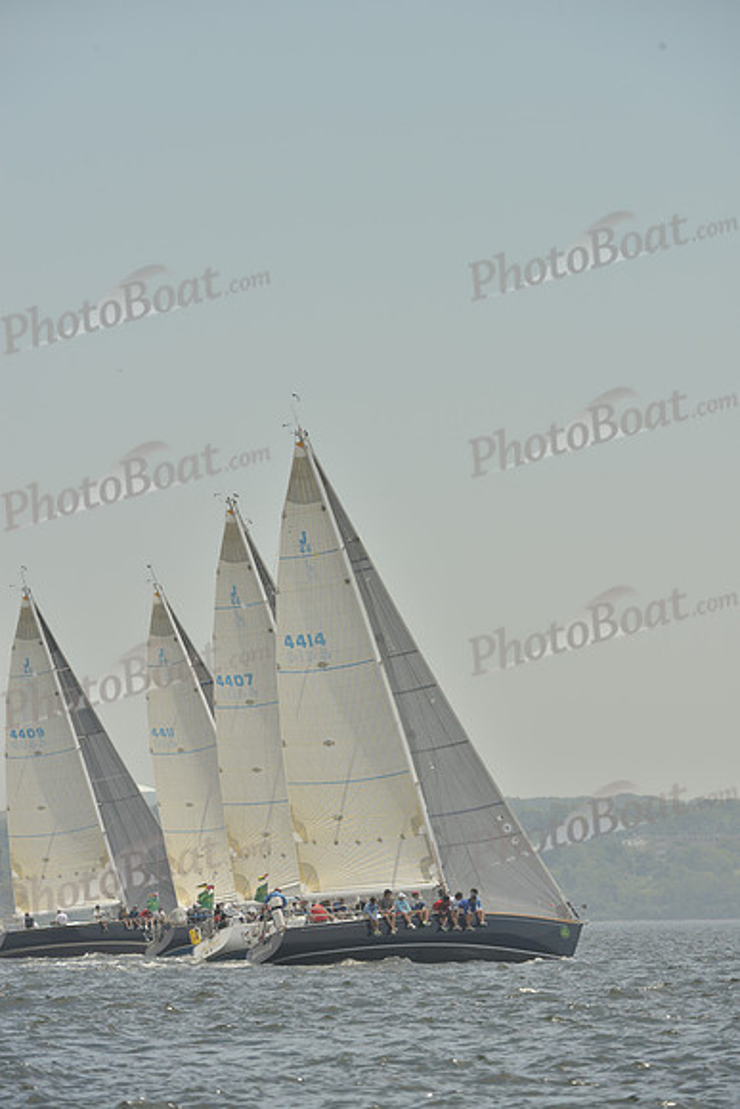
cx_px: 370
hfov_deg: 4.7
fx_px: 8936
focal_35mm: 290
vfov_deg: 7.1
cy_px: 554
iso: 280
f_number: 10
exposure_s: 1/800
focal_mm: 290
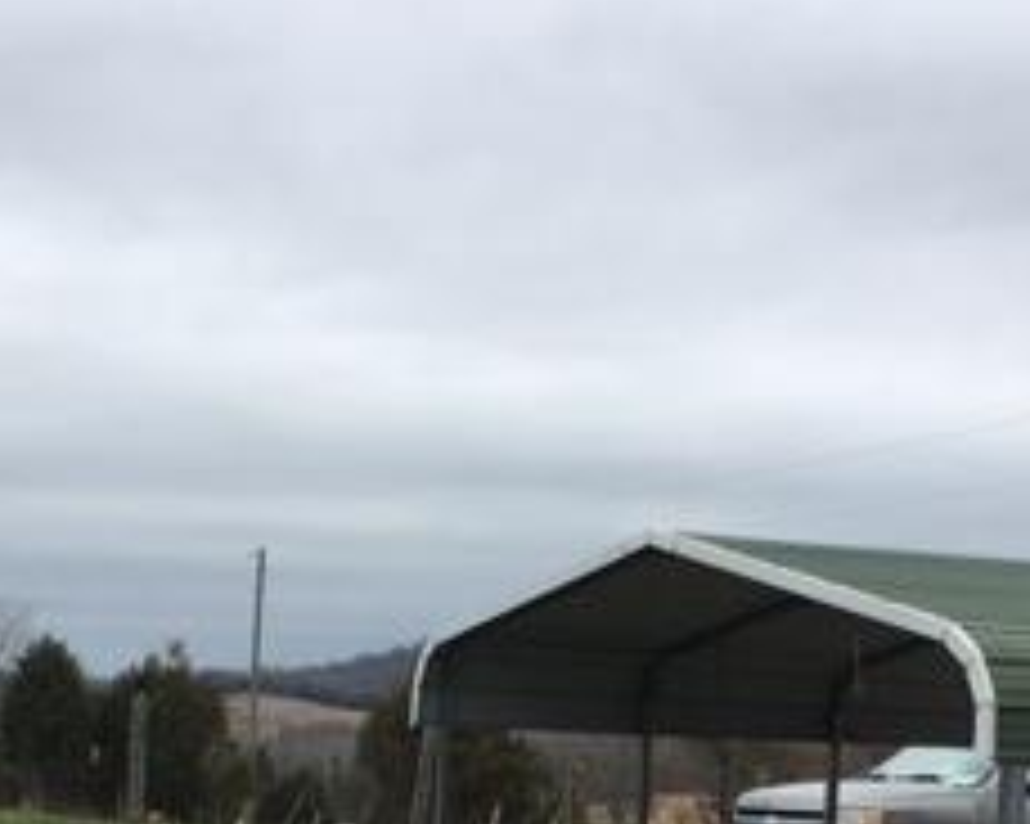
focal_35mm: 79
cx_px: 427
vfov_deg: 18.7
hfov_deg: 24.1
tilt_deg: -3.0
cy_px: 901
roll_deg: -2.3
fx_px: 2407
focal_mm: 4.15
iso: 25
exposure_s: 1/569
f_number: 2.2
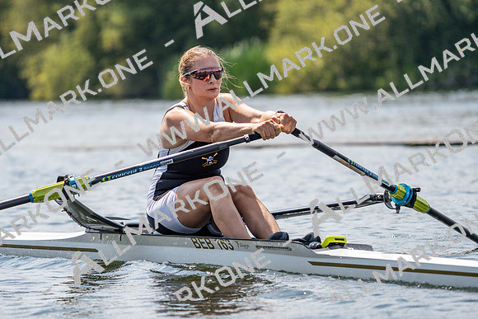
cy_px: 160
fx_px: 3958
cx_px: 239
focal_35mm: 298
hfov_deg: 6.9
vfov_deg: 4.6
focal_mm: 298
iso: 200
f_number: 5.6
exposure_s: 1/1600
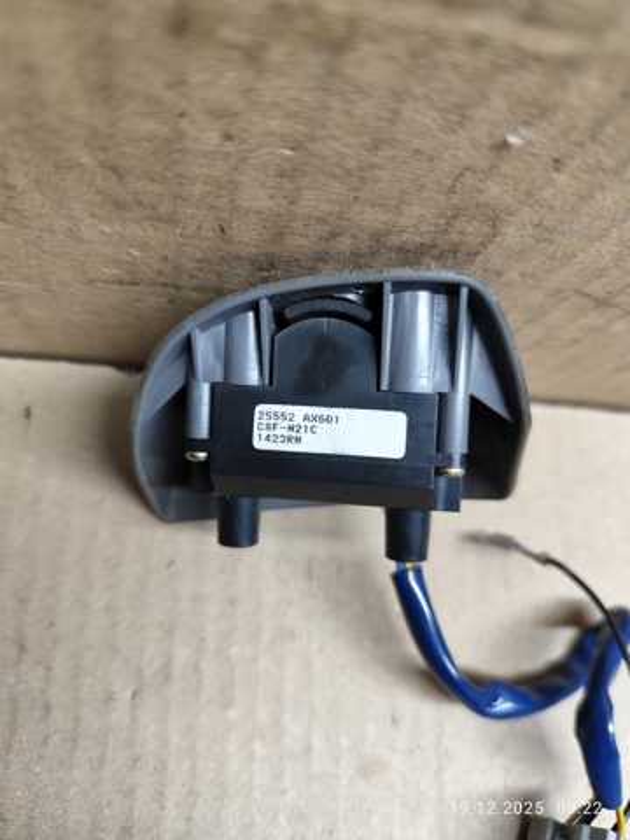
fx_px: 558
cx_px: 315
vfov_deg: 73.9
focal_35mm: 23
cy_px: 420
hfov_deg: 58.9
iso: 500
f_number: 1.65
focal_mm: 6.19
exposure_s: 1/100
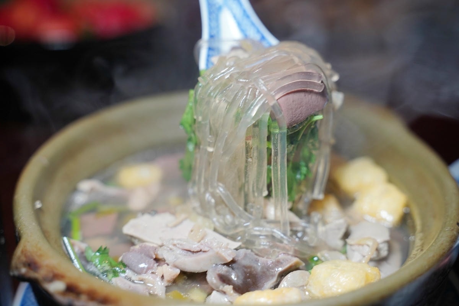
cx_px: 230
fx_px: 765
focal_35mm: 60
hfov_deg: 33.4
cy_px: 153
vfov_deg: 22.6
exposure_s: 1/60
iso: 500
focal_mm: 60
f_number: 4
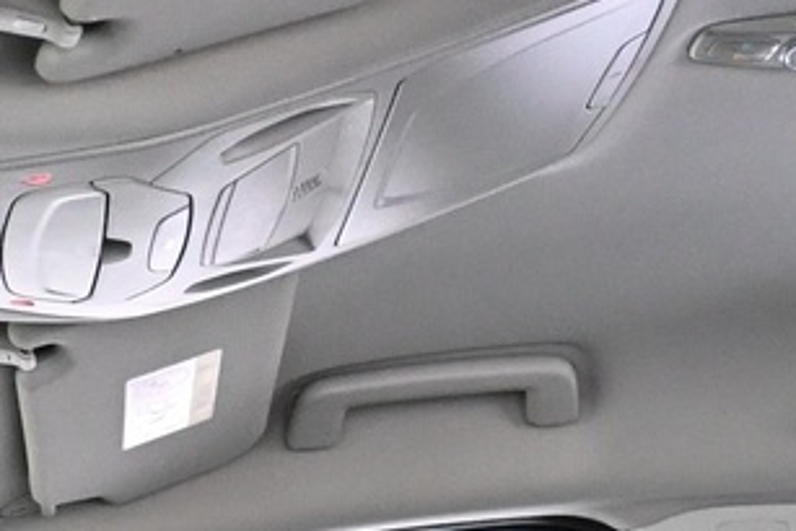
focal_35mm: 138
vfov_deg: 9.4
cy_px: 1023
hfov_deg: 14.8
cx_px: 233
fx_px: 3060
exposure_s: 1/80
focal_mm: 17.5
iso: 3200
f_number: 3.5
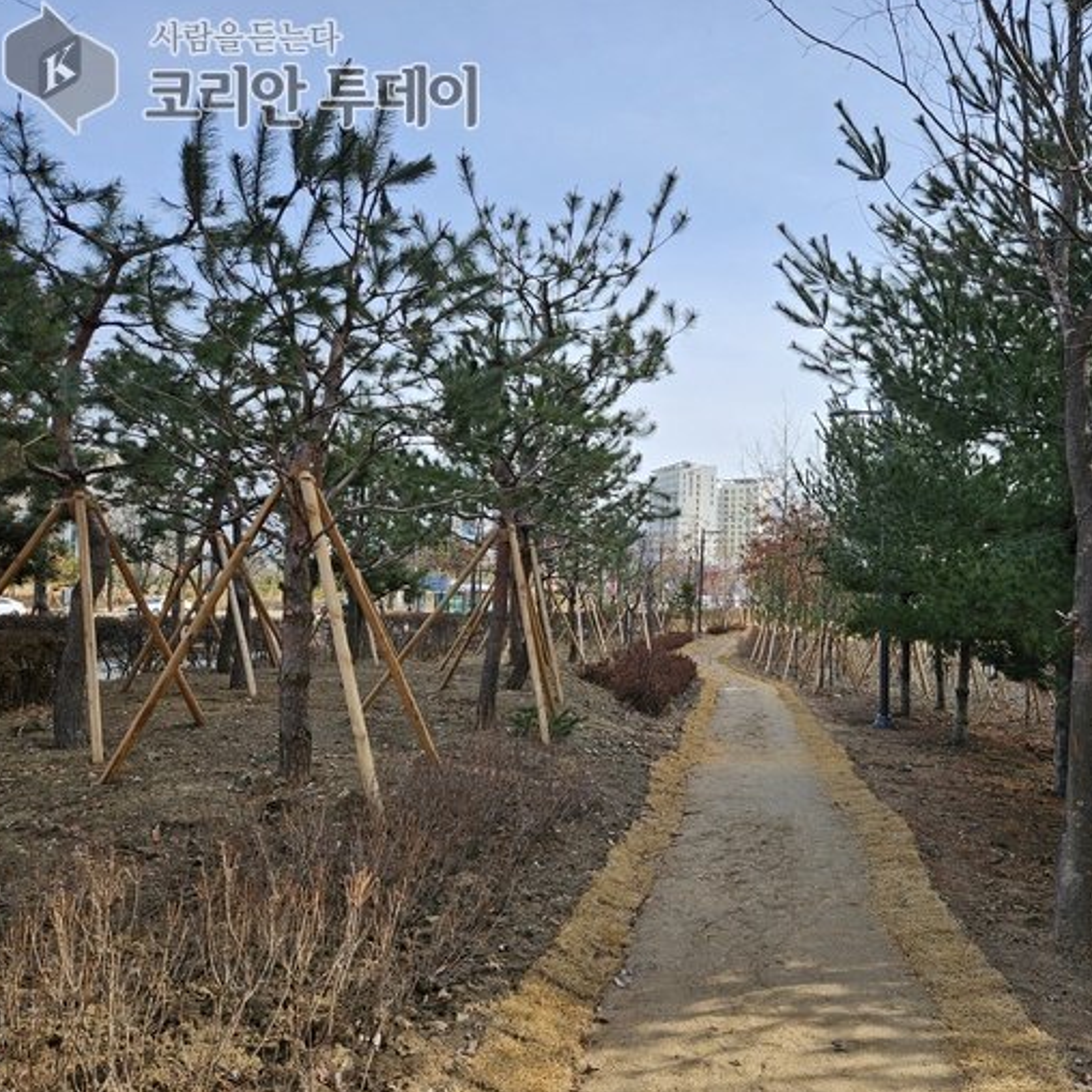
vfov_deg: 57.3
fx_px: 999
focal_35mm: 28
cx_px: 724
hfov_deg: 56.1
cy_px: 536
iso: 25
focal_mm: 5.4
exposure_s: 1/1090
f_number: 1.8
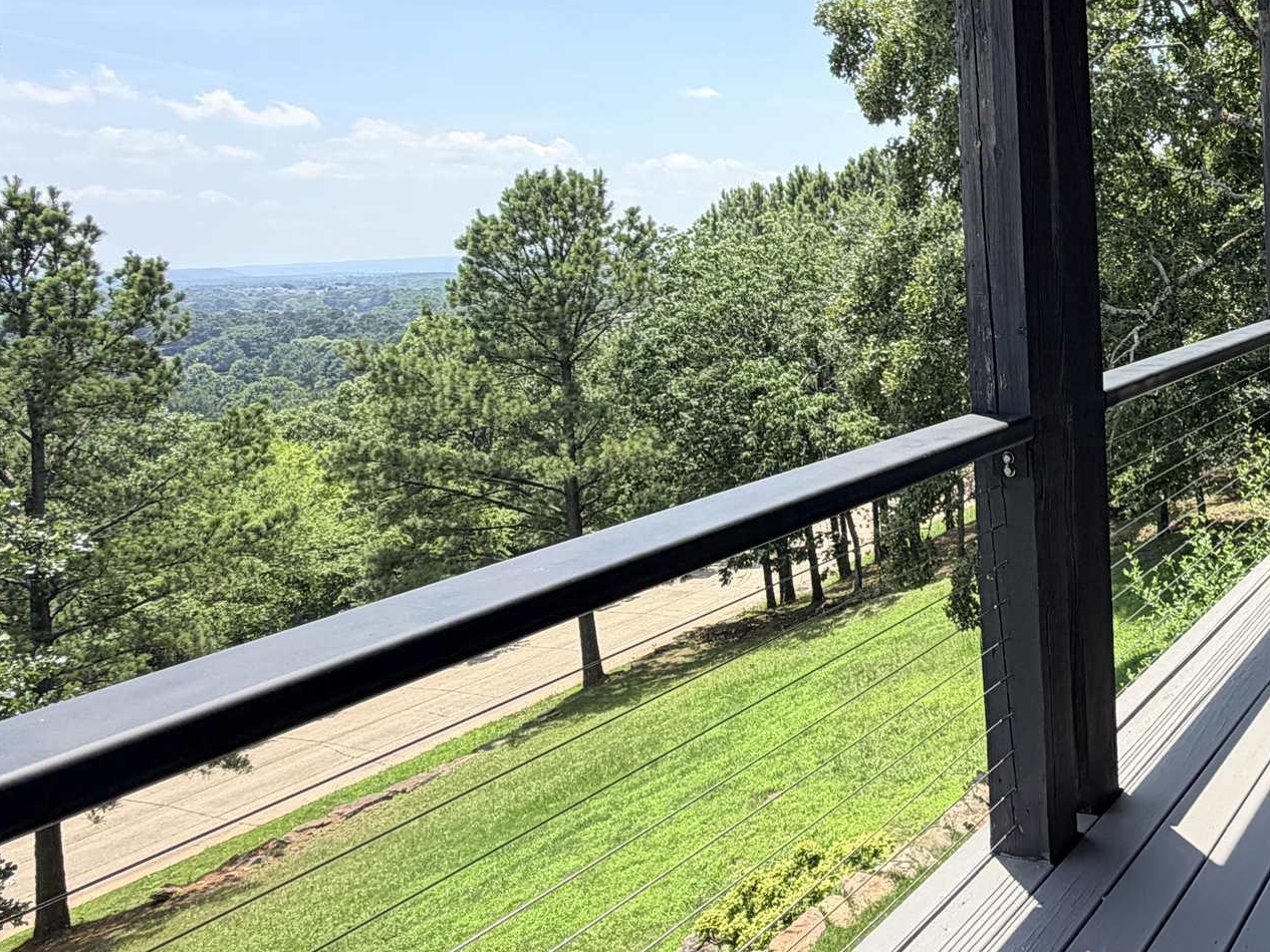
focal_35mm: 34
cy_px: 270
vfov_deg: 40.9
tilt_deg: -2.0
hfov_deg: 47.5
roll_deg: +2.4
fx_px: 1248
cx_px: 1184
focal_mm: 2.22
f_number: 2.2
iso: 32
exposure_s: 1/770
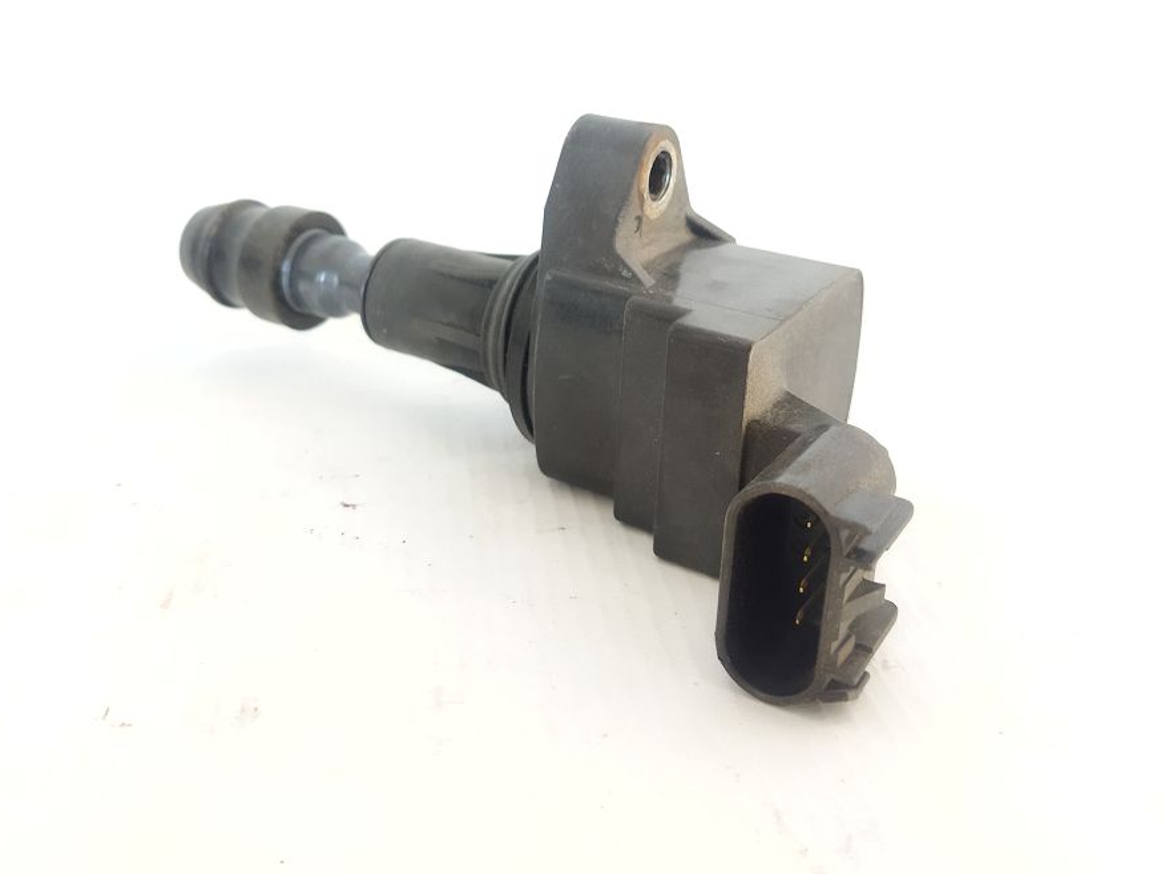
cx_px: 548
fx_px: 1245
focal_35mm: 37
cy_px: 367
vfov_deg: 38.6
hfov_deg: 50.1
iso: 391
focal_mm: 4.71
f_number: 1.79
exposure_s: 1/25
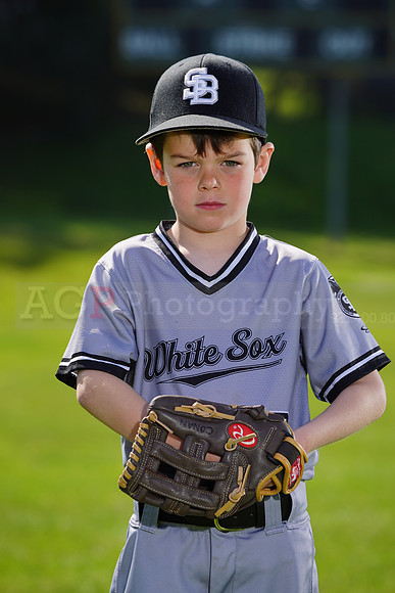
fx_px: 4309
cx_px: 198
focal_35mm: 262
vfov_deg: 7.9
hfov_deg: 5.2
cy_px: 296
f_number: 8
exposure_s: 1/250
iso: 100
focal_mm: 262
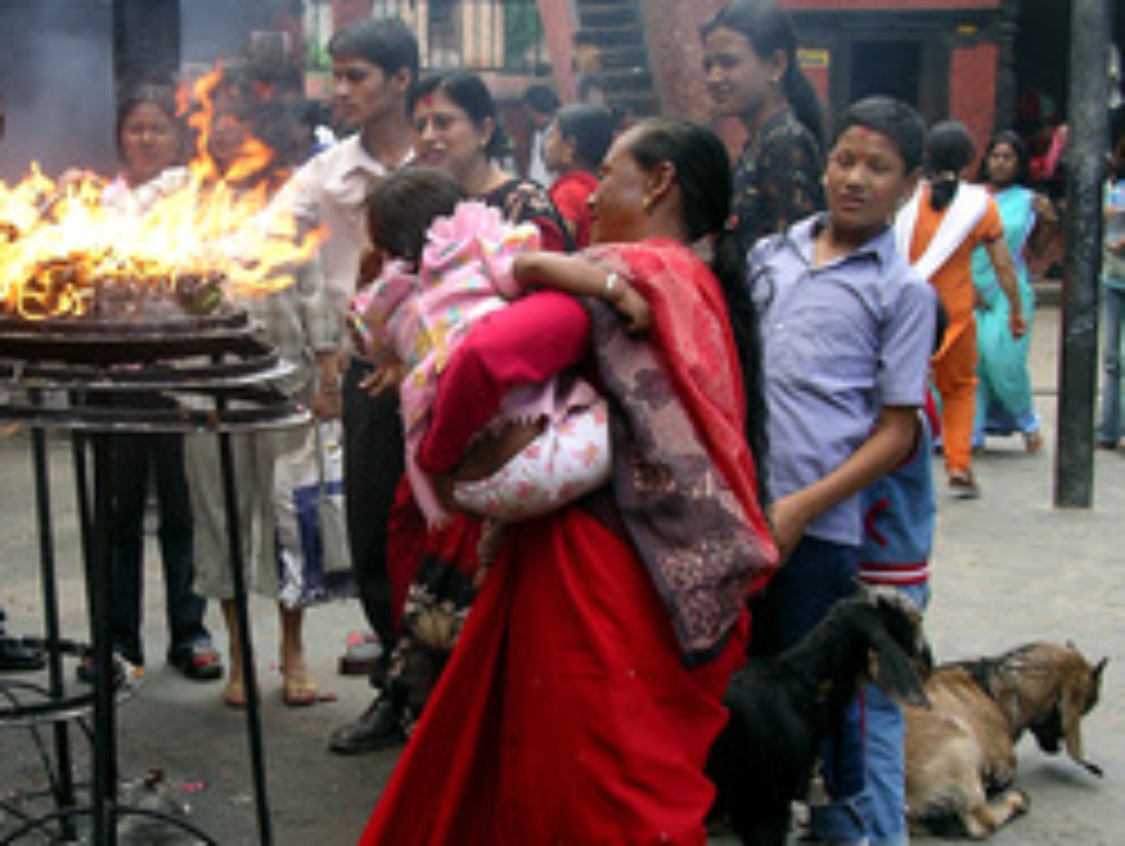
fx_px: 2277
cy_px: 477
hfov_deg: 27.5
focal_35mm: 70
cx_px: 313
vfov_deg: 21.0
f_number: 3
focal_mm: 9.3
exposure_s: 1/171
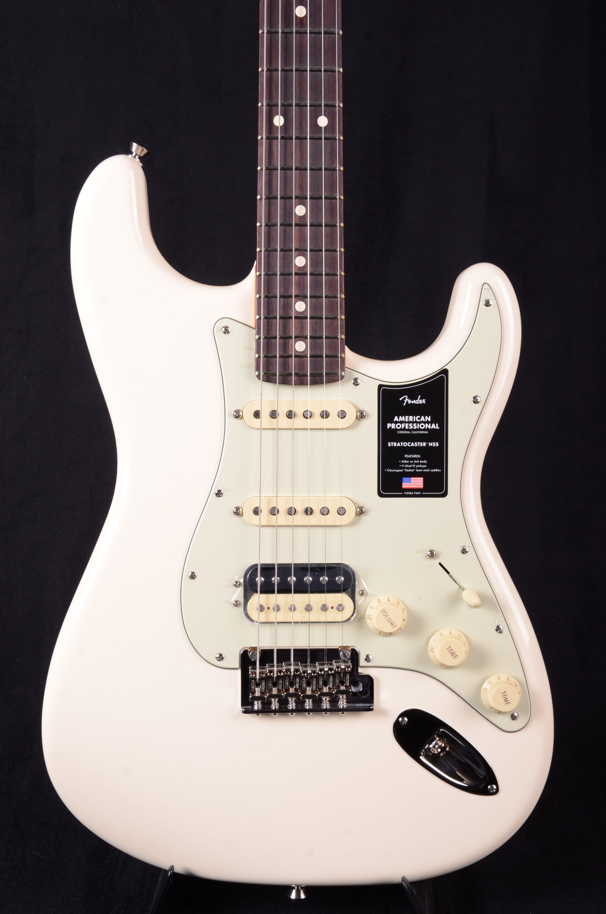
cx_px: 303
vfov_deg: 39.0
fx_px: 1293
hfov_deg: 26.4
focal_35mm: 51
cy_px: 457
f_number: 13
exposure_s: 1/200
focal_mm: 34
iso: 200
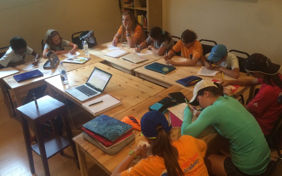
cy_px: 81
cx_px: 142
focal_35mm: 31
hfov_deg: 61.2
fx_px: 238
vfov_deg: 40.6
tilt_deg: -26.8
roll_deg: +0.5
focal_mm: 4.15
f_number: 2.2
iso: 125
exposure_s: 1/30
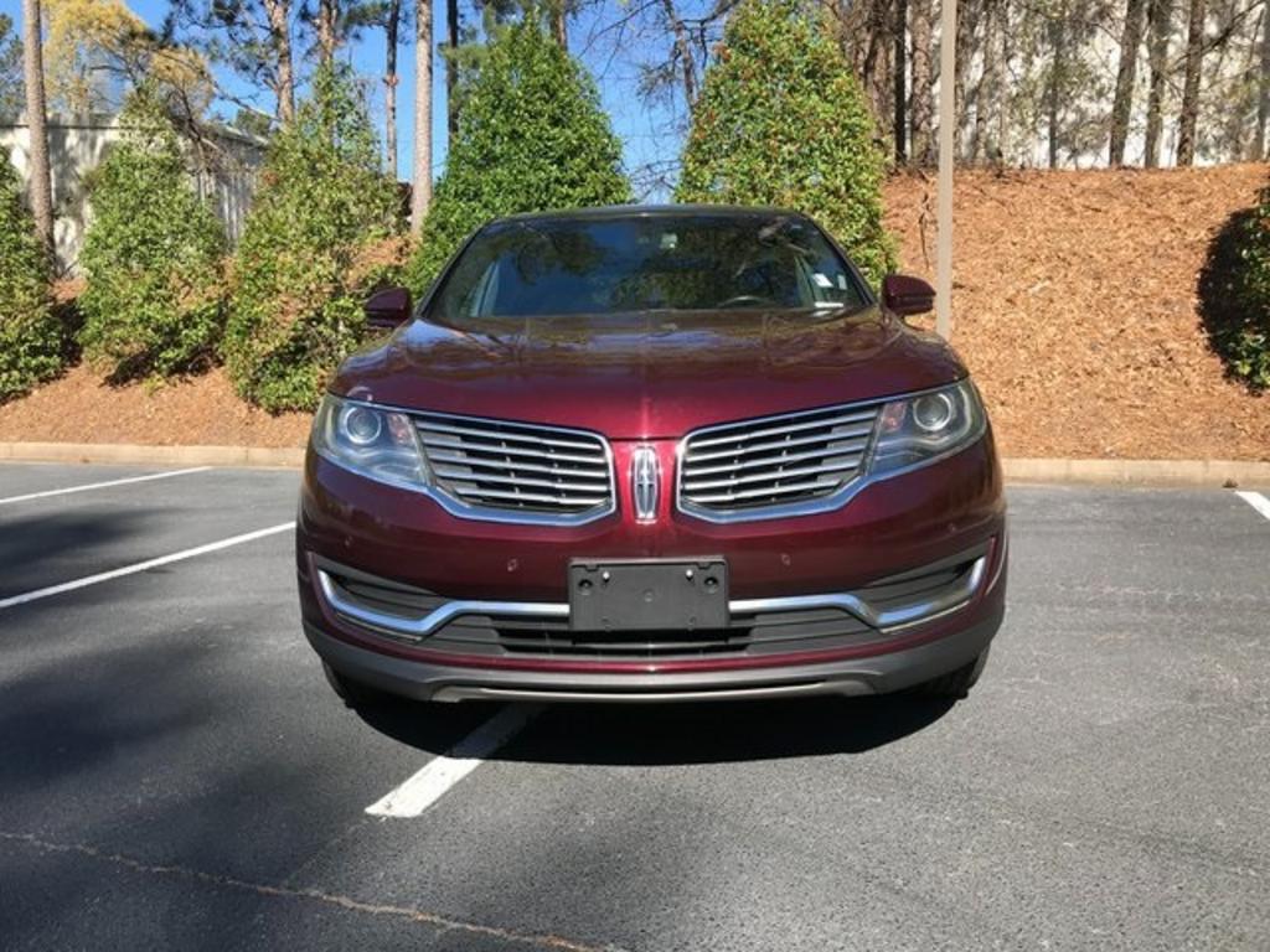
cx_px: 635
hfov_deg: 63.4
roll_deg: -0.8
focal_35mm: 28
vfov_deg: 49.7
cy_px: 476
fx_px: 1027
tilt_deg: -4.9
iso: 20
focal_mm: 3.99
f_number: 1.8
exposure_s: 1/1053
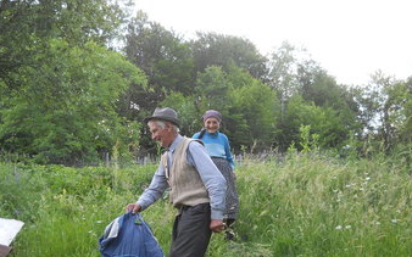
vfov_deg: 28.5
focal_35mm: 45
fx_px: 505
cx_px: 211
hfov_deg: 44.4
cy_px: 159
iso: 80
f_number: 3.1
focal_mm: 6.72
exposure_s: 1/60
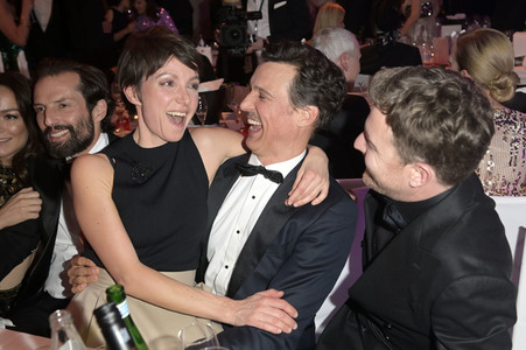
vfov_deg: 35.0
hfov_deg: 50.7
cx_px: 263
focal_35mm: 38
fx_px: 555
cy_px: 175
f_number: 5
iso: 2500
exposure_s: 1/100
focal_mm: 38
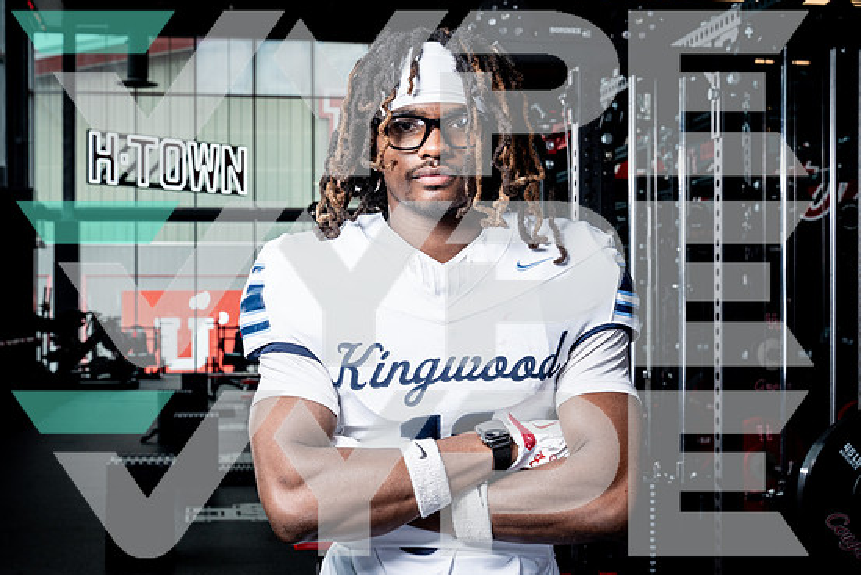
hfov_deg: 34.5
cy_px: 284
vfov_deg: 23.4
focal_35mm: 58
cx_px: 415
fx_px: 1387
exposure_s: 1/250
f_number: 9
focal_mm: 55
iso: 640
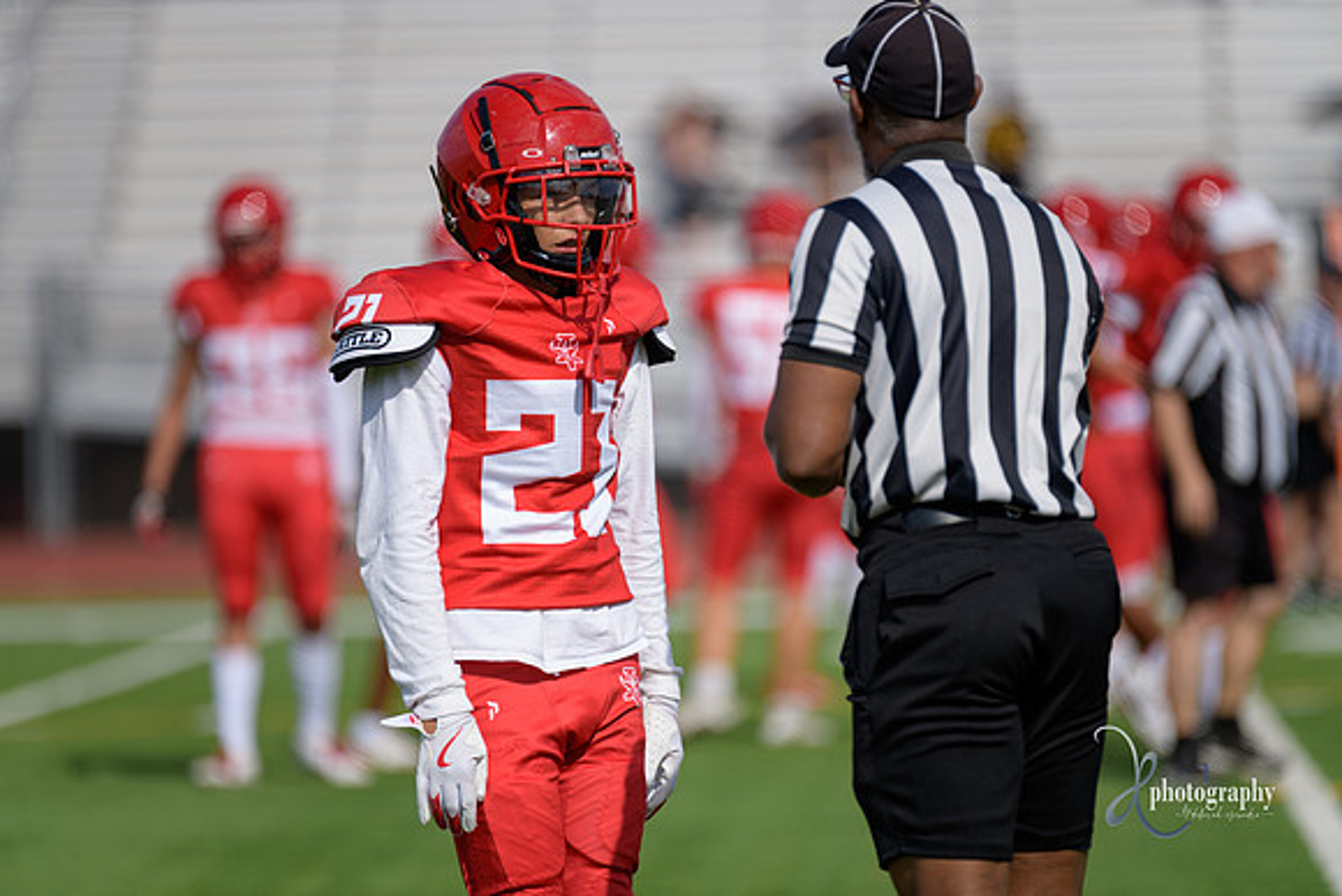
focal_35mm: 300
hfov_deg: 6.9
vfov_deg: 4.6
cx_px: 671
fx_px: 11185
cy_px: 448
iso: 200
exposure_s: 1/3200
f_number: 2.8
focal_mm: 300
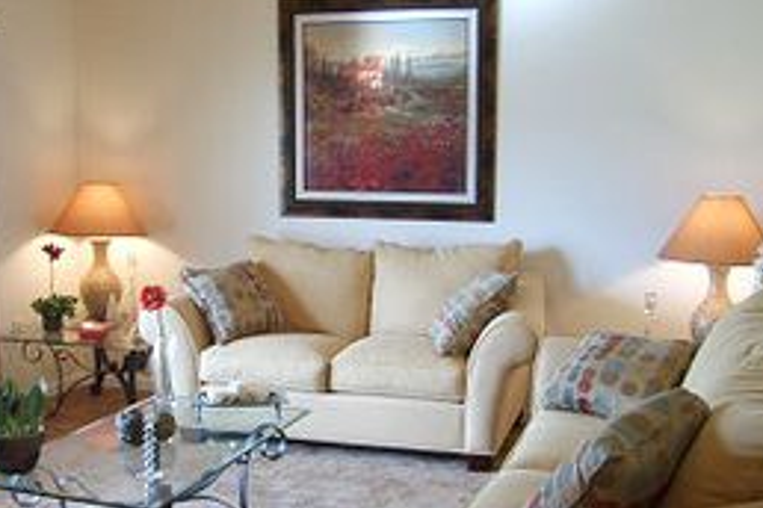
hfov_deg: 38.1
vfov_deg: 25.9
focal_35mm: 52
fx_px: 1102
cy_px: 304
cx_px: 313
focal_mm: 5.8
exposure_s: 1/30
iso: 133
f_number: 2.8
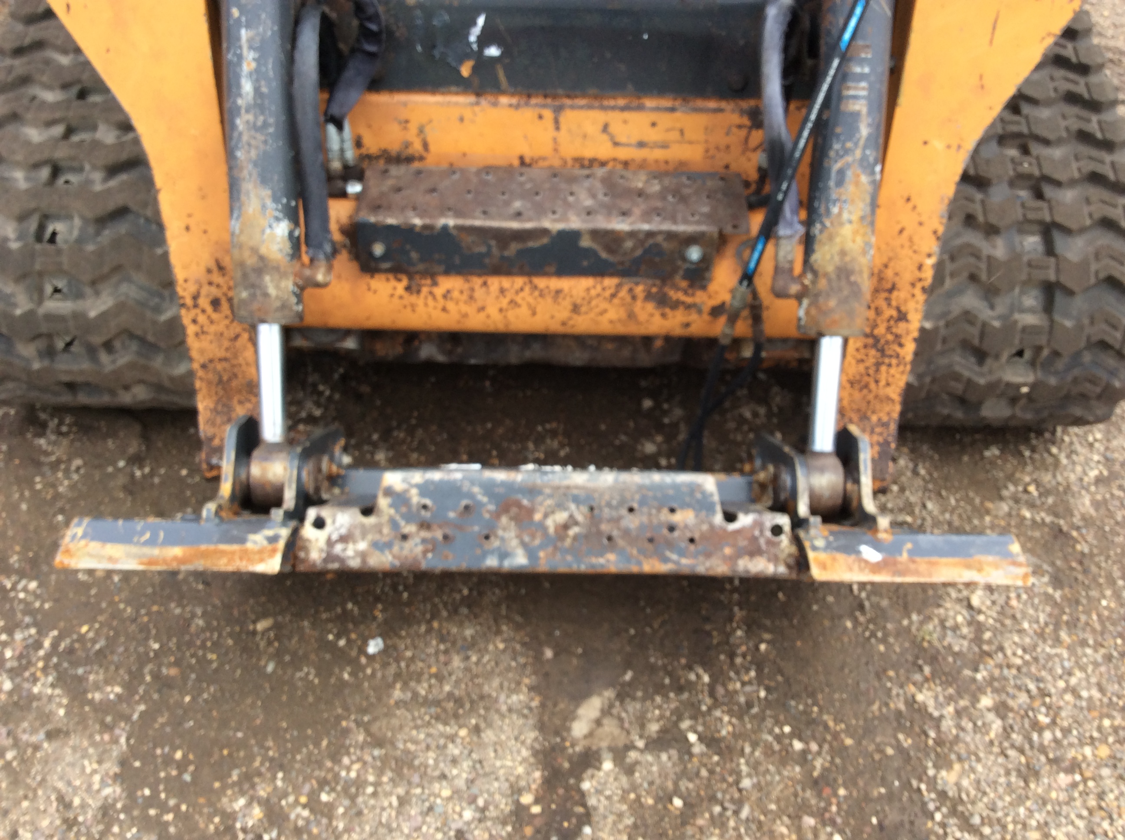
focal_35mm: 32
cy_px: 420
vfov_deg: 44.1
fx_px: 1038
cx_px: 562
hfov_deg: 56.9
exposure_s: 1/369
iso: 32
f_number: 2.4
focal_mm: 3.3
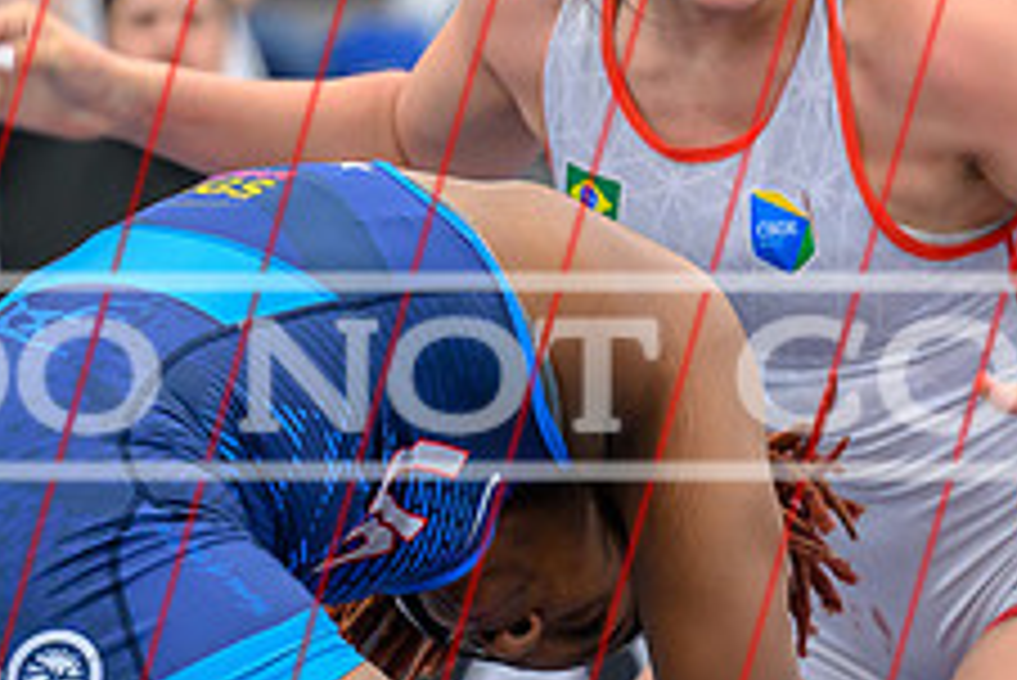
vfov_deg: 3.8
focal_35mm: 359
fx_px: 10148
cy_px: 595
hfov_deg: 5.7
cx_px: 785
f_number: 2.8
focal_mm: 95
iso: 2200
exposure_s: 1/800
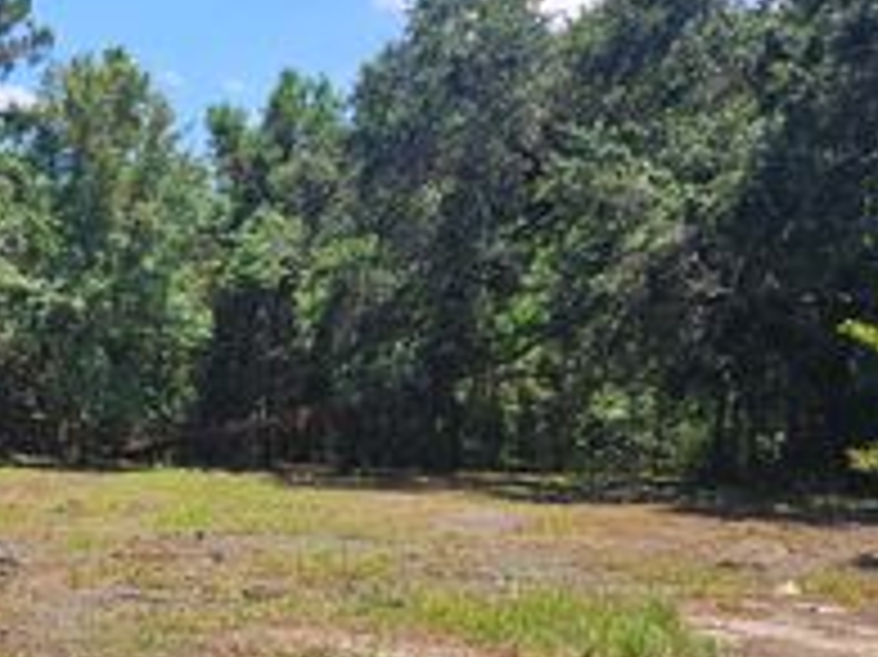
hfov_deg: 30.1
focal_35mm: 59
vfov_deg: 24.4
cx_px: -32
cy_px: 520
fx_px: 1496
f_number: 1.8
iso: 25
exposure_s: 1/1222
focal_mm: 5.4
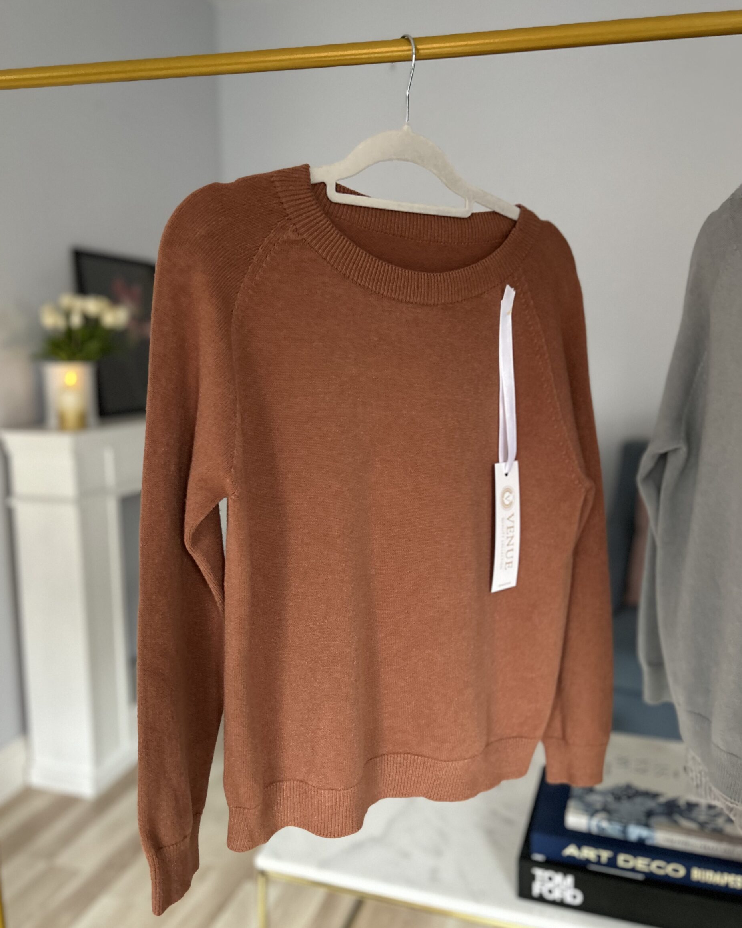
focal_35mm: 28
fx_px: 769
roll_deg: +1.1
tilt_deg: -7.0
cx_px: 375
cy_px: 445
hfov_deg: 51.5
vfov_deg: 62.2
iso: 400
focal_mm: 5.7
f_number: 1.5
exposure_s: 1/50
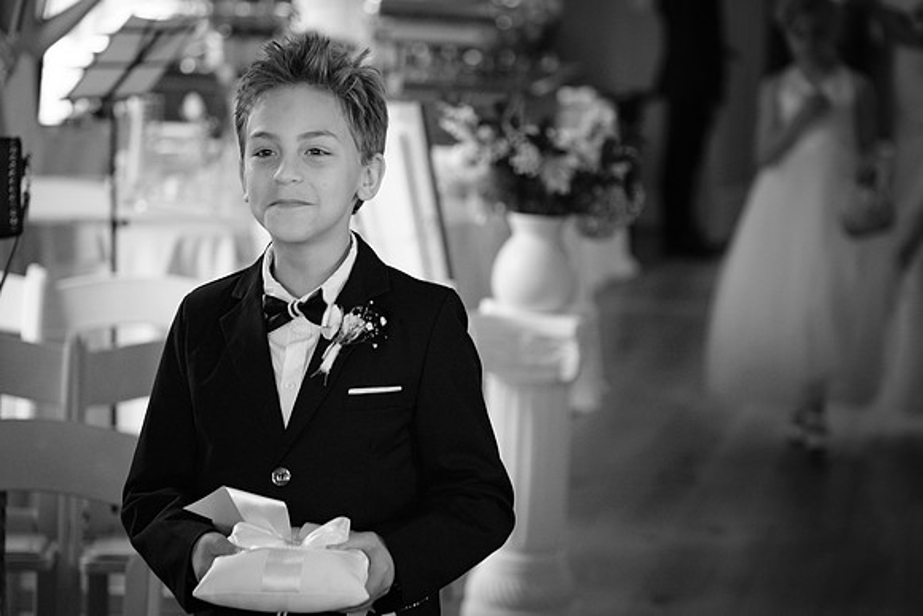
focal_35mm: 126
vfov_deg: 10.9
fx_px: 3231
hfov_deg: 16.3
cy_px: 308
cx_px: 462
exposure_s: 1/125
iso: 1600
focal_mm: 83.8
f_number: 2.8
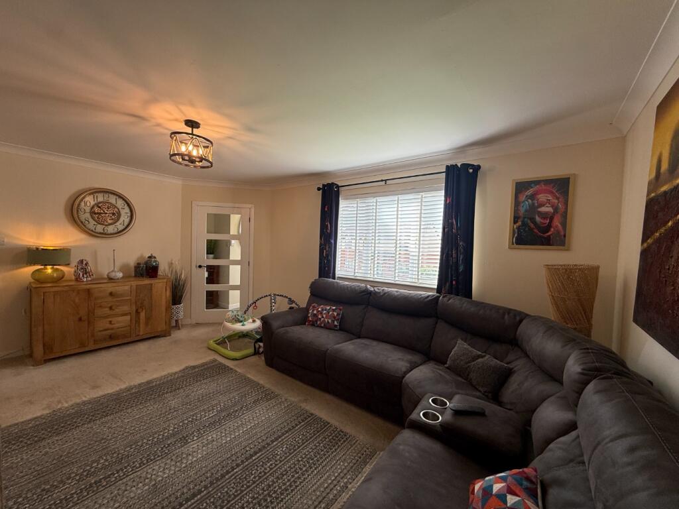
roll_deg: -2.5
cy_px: 254
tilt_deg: -1.7
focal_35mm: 14
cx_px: 340
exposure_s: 1/108
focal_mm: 2.22
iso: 64
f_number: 2.2
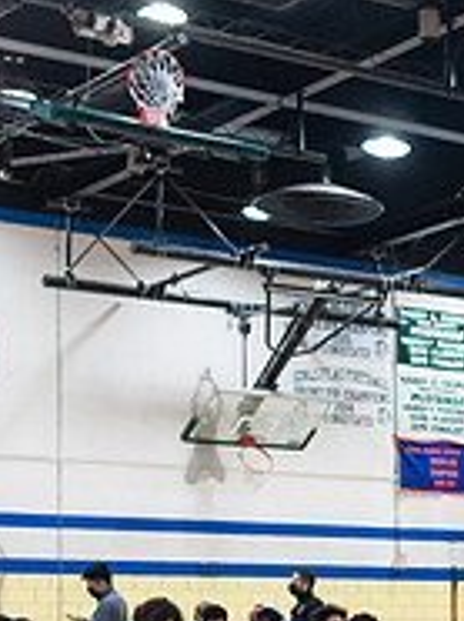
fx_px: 1881
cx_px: 634
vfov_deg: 18.4
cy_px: 586
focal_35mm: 105
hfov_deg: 13.5
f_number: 3.5
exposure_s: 1/400
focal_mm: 35
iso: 4000
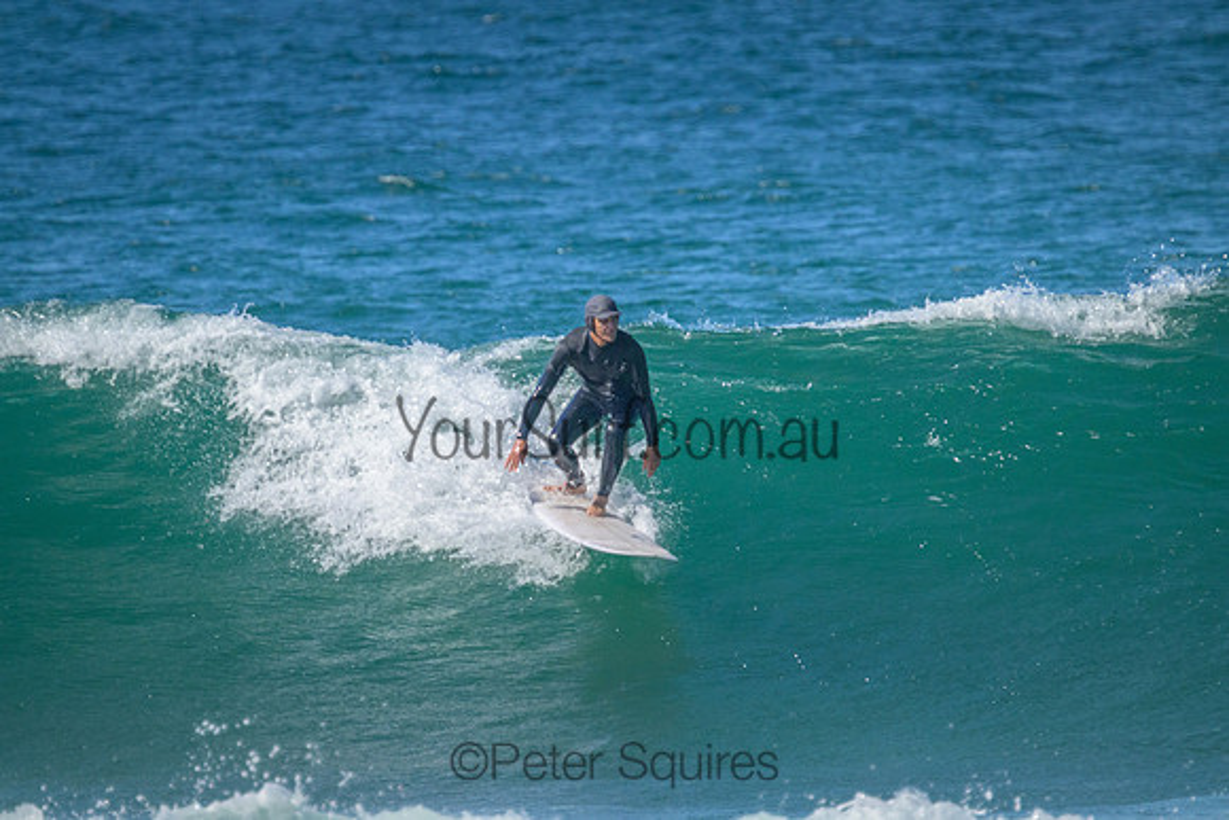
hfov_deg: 2.6
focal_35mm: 800
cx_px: 614
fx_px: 27316
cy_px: 410
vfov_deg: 1.7
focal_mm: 800
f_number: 11
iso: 2000
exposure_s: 1/2000
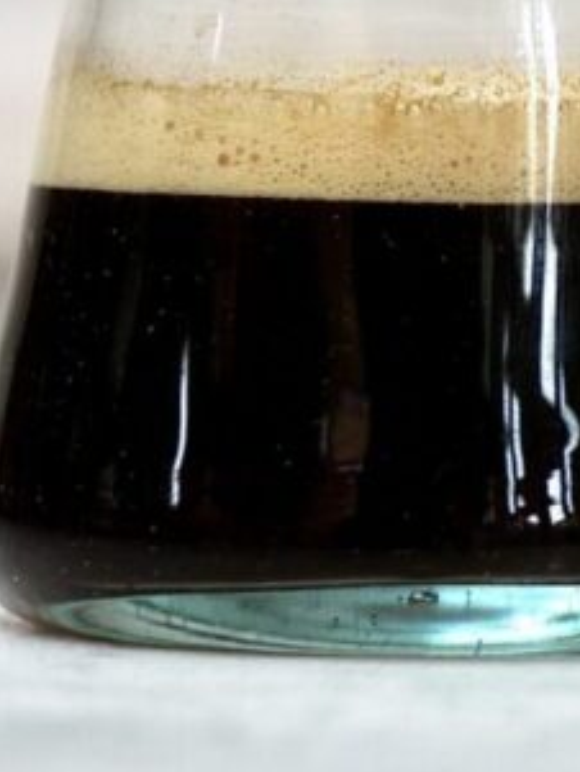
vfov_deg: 6.2
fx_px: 7122
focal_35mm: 319
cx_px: 431
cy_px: 115
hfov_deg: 4.7
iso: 800
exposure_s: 1/125
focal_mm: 60
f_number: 4
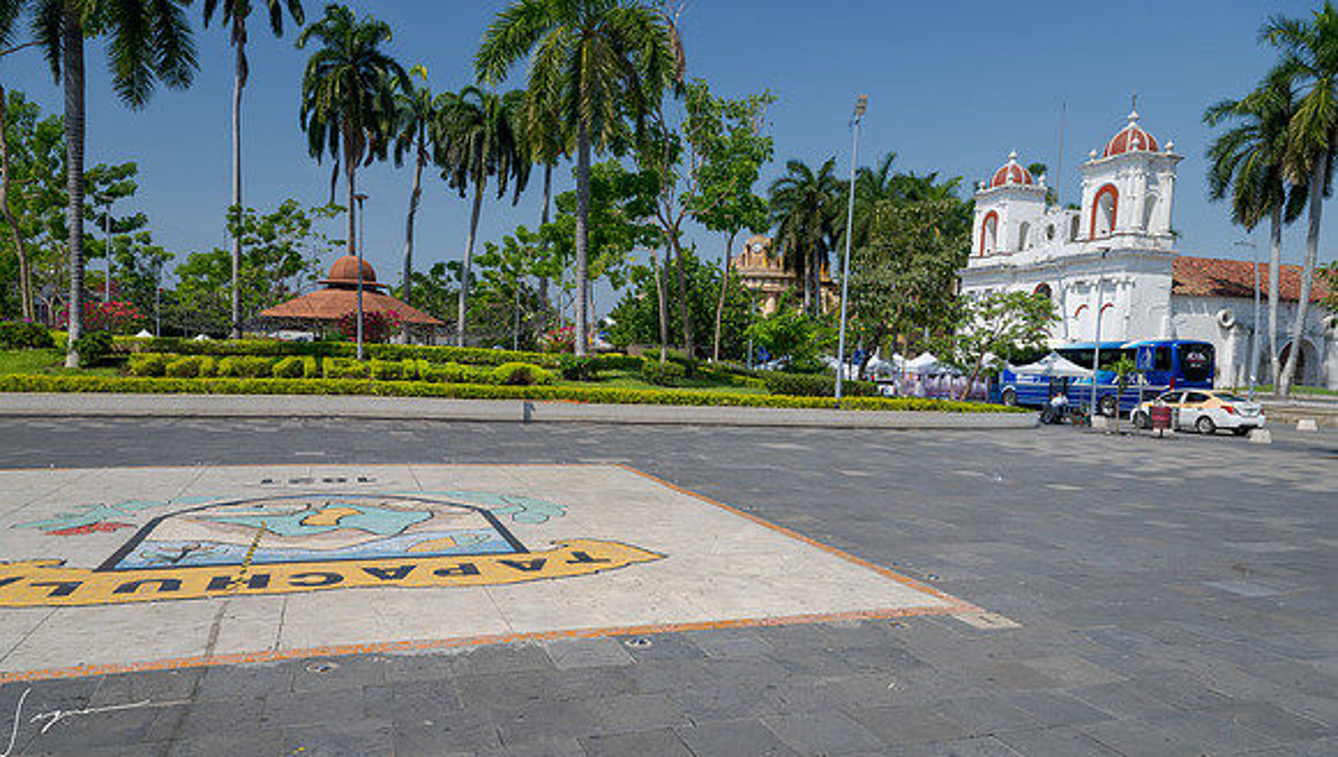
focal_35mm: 25
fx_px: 904
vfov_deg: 45.3
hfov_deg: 73.0
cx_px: 668
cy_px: 437
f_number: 8
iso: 200
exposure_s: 1/250
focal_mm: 24
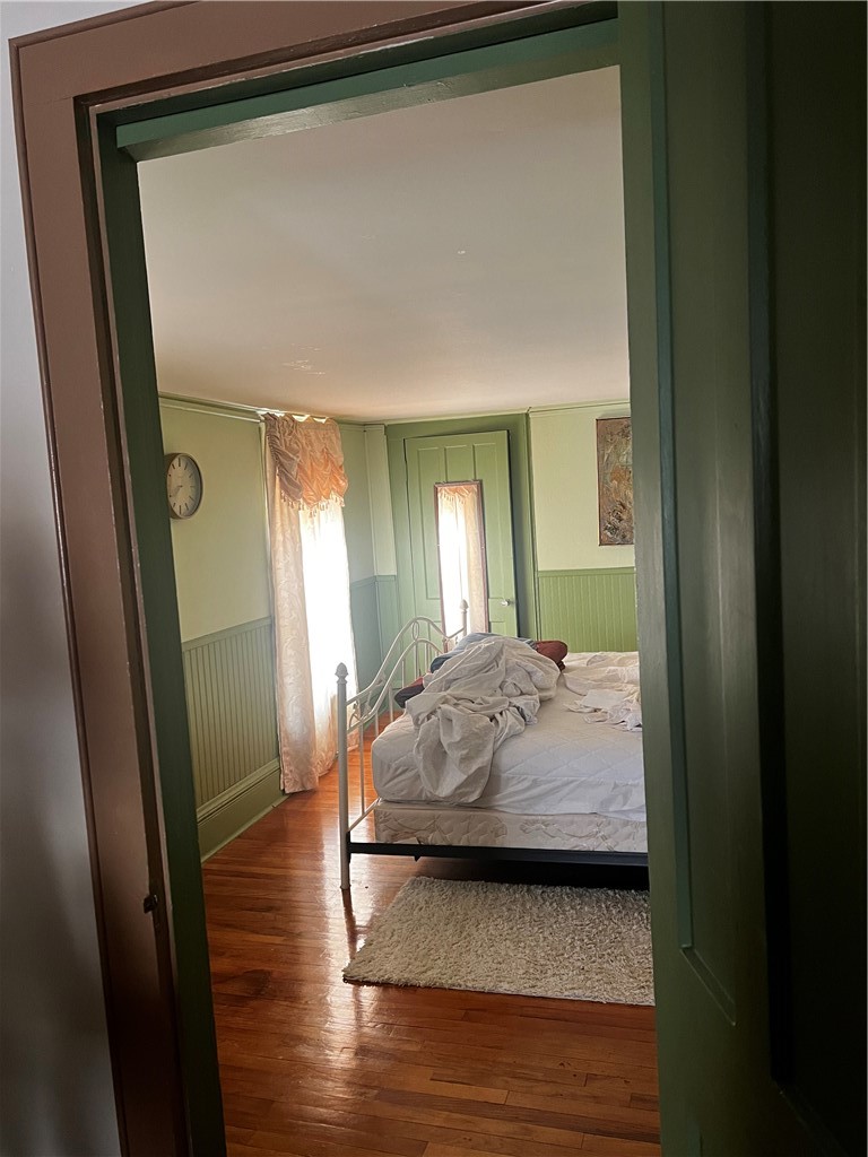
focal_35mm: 26
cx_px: 434
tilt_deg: -5.0
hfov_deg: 53.1
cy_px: 578
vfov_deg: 67.3
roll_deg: +3.9
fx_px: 869
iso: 320
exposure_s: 1/60
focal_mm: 5.7
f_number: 1.5
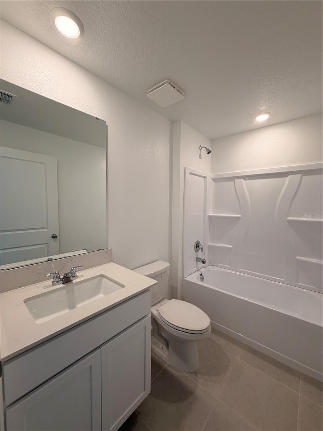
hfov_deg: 85.7
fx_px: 174
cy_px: 216
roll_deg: -0.4
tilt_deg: -2.3
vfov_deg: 102.1
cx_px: 162
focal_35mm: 14
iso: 125
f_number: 2.2
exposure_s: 1/120
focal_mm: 2.22
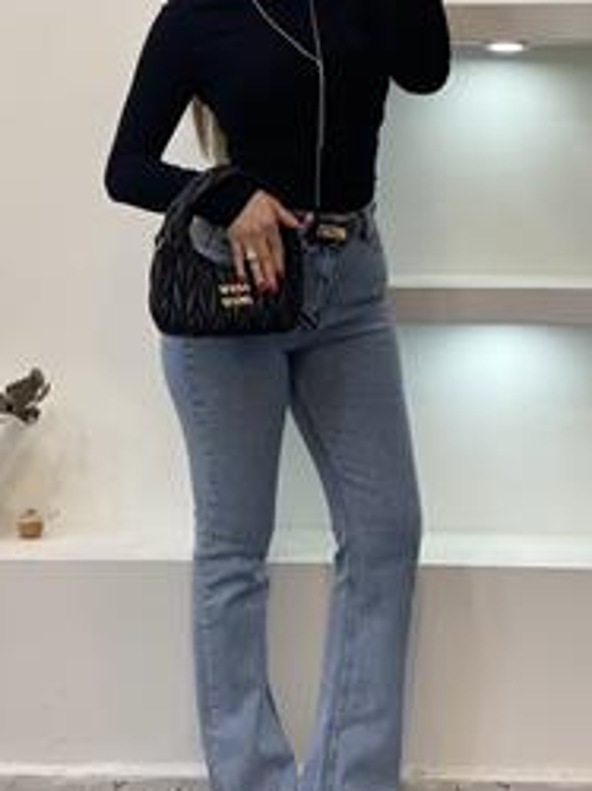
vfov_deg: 22.8
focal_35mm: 86
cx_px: 279
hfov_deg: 17.1
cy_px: 324
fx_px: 1964
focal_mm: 6
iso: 80
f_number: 2
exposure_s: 1/100
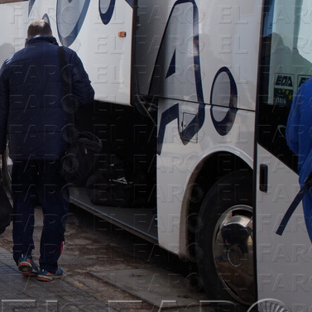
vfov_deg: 19.2
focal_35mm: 90
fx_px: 918
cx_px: -110
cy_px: 104
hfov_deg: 17.9
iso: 100
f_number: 8
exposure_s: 1/250
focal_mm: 26
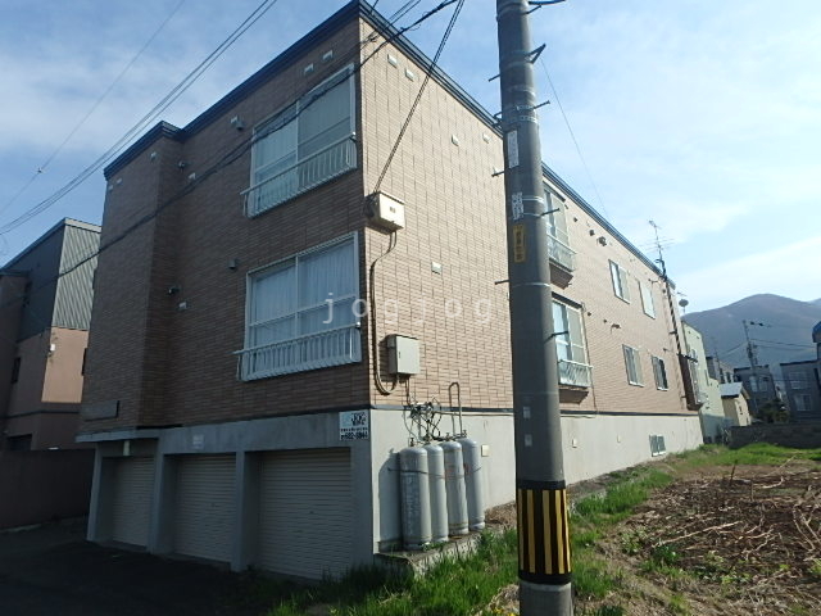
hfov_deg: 79.0
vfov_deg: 63.4
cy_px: 308
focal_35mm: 21
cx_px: 410
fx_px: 498
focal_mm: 3.7
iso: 125
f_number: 6
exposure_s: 1/500
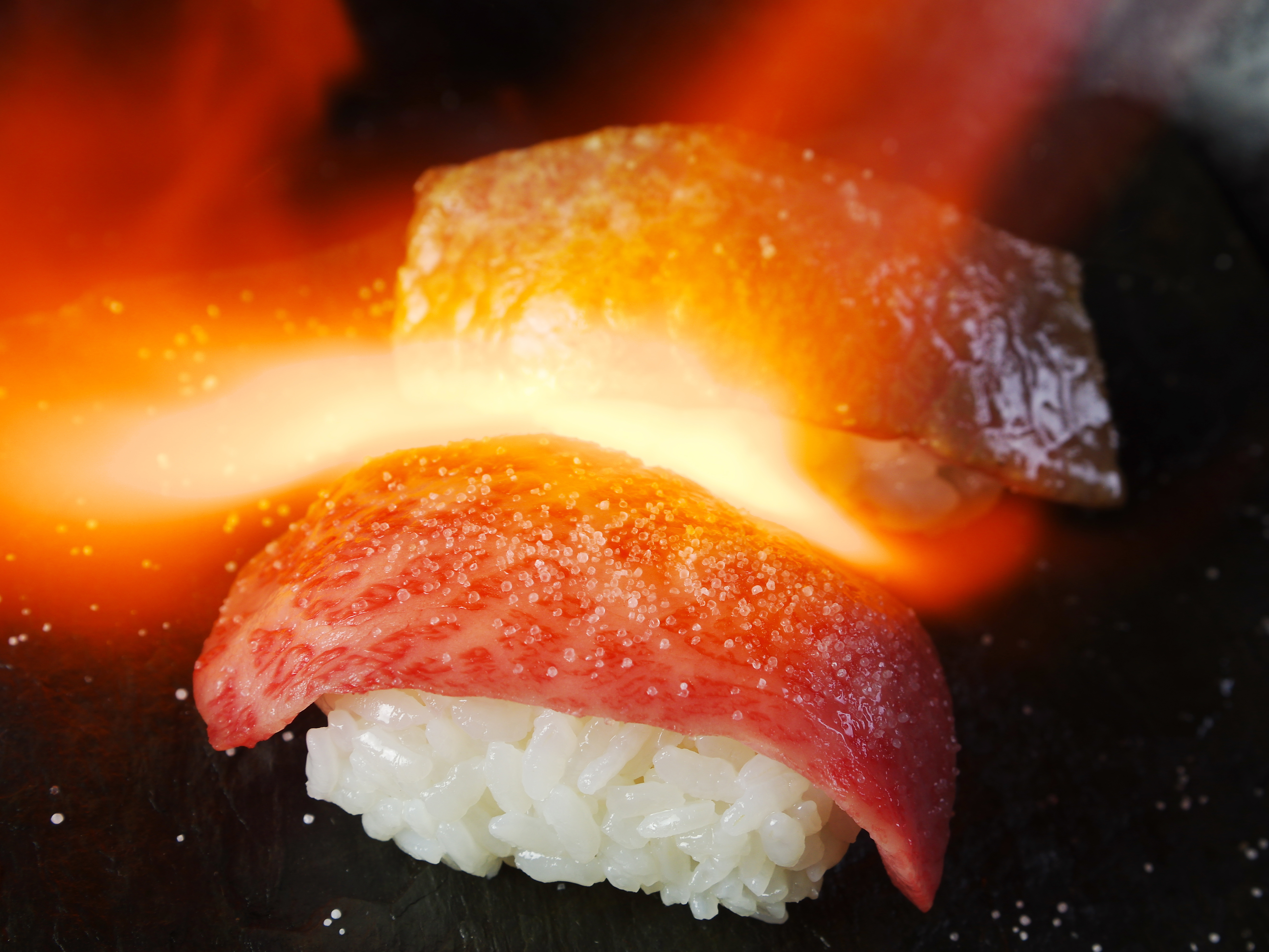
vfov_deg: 20.2
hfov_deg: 26.7
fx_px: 2676
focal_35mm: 73
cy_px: 475
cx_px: 665
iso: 100
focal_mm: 45
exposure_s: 1/10
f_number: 10
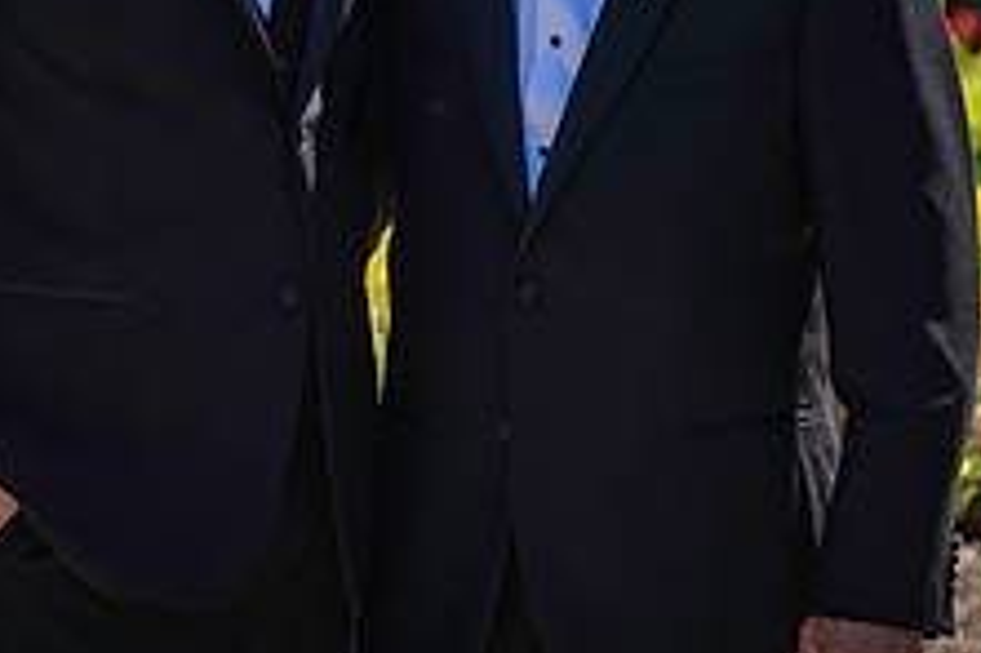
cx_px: 488
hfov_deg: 11.2
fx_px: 5010
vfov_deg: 7.4
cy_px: -89
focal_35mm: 184
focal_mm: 70
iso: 100
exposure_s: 1/2500
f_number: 3.2
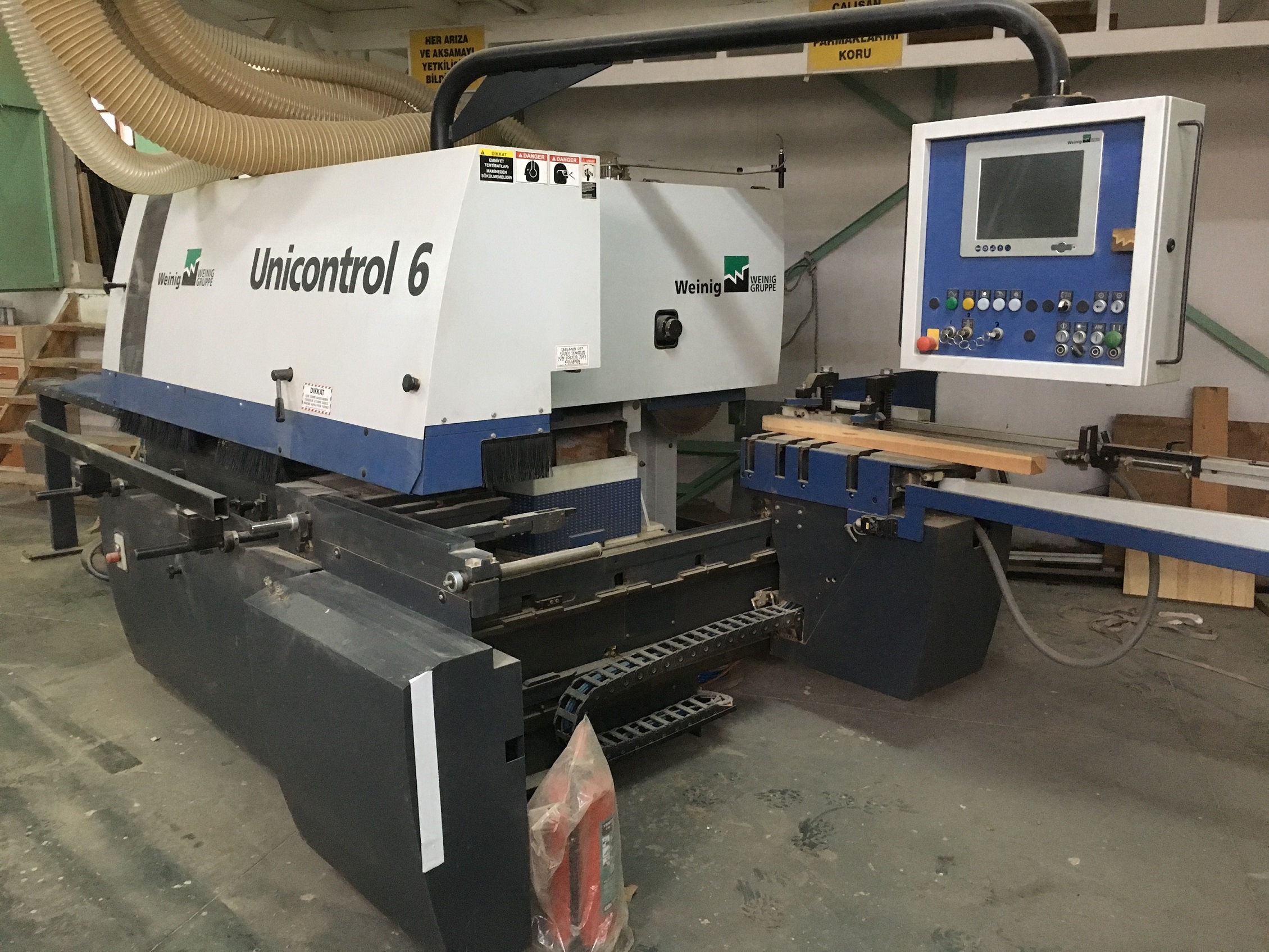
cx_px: 634
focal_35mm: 29
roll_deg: +0.5
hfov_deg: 61.7
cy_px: 476
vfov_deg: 48.2
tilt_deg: -9.4
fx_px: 1063
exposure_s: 1/17
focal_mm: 4.15
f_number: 2.2
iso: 250
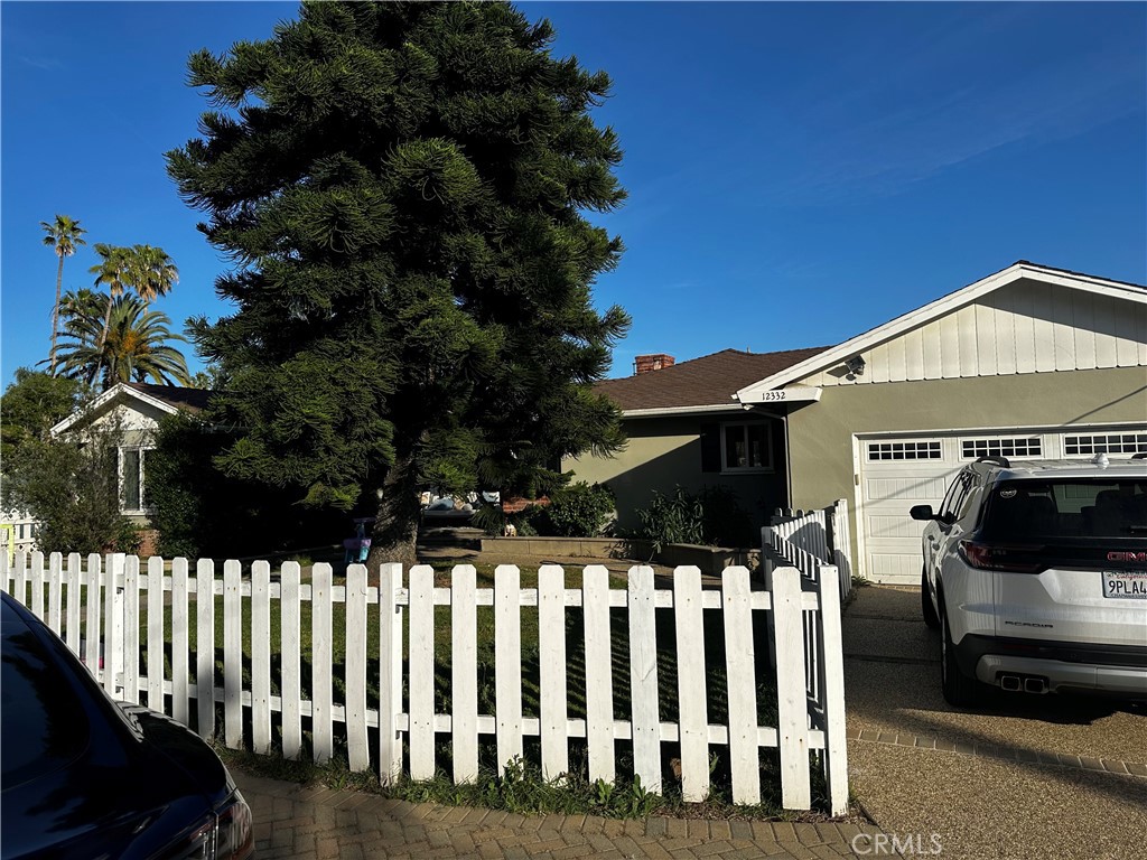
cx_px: 574
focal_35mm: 24
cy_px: 430
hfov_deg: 71.6
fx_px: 795
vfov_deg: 56.8
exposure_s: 1/6211
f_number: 1.78
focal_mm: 6.86
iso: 80
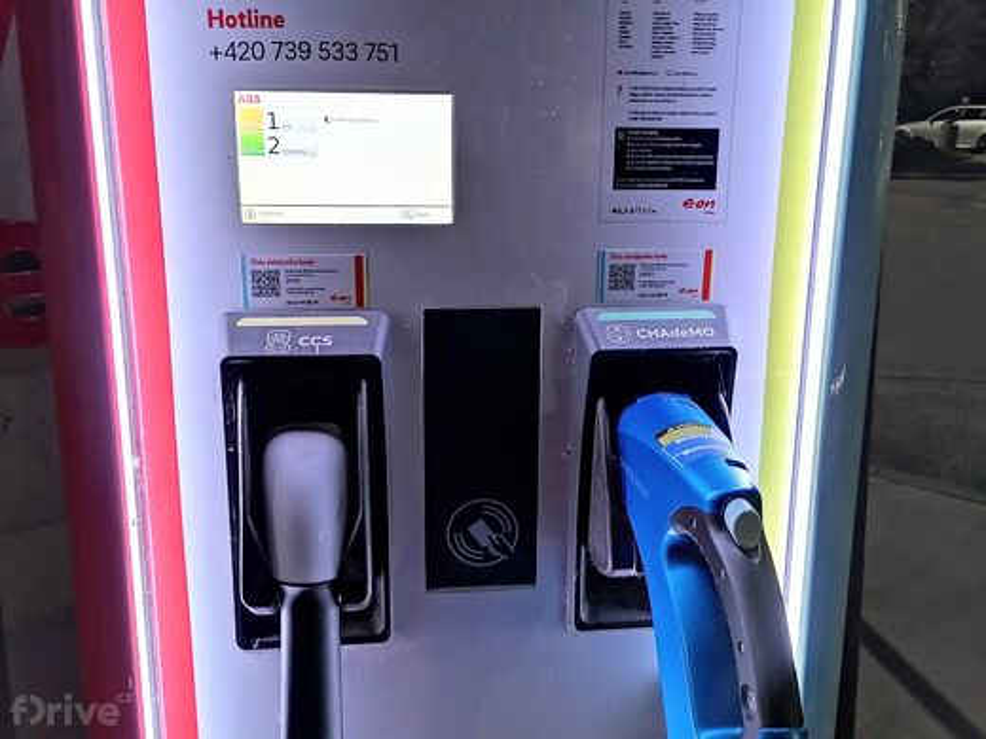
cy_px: 370
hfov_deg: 54.0
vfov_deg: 41.8
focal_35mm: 34
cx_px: 493
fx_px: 968
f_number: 1.8
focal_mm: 5.3
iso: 100
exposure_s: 4
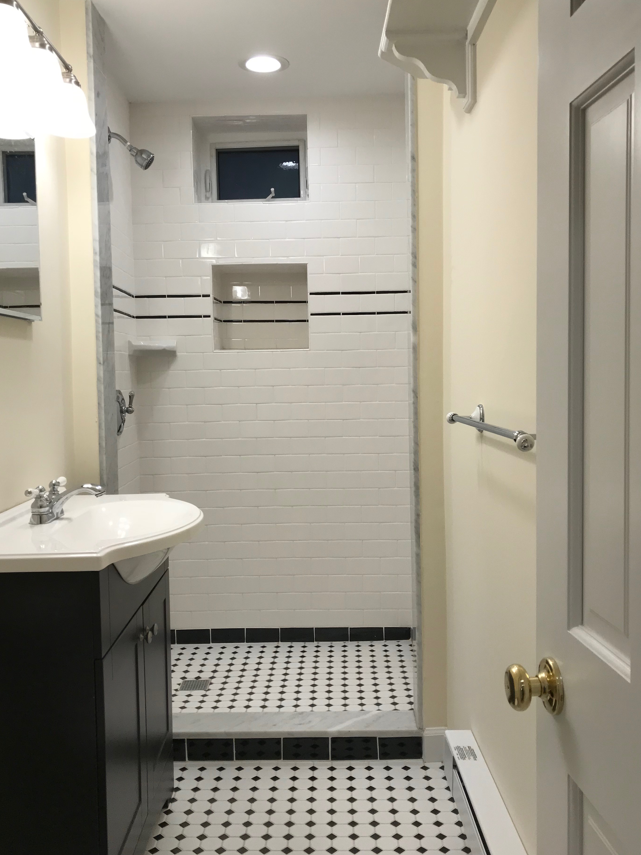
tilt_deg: -0.8
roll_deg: +1.0
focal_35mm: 31
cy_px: 415
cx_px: 312
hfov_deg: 45.4
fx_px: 765
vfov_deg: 58.3
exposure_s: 1/119
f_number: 1.8
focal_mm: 3.99
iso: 40
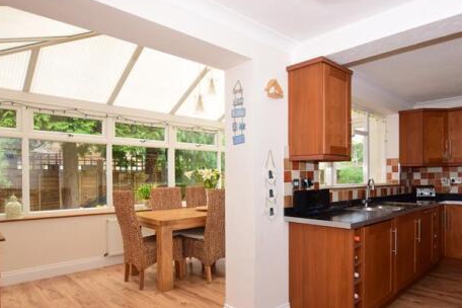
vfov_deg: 53.5
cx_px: 277
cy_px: 178
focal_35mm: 24
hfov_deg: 73.6
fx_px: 304
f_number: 7.1
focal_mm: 11
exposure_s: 1/60
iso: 200
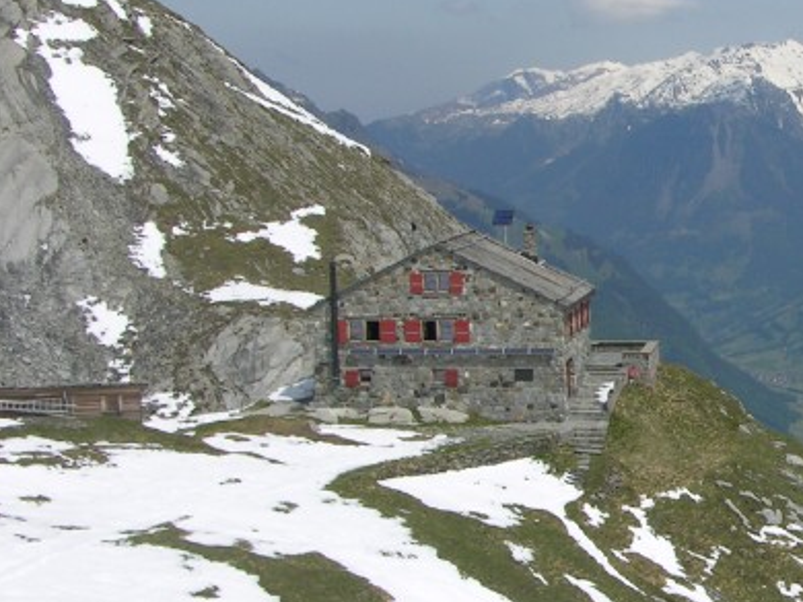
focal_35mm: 92
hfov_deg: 20.2
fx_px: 2133
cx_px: 918
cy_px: 322
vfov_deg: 16.0
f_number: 8
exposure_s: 1/264
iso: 50
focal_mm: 8.9
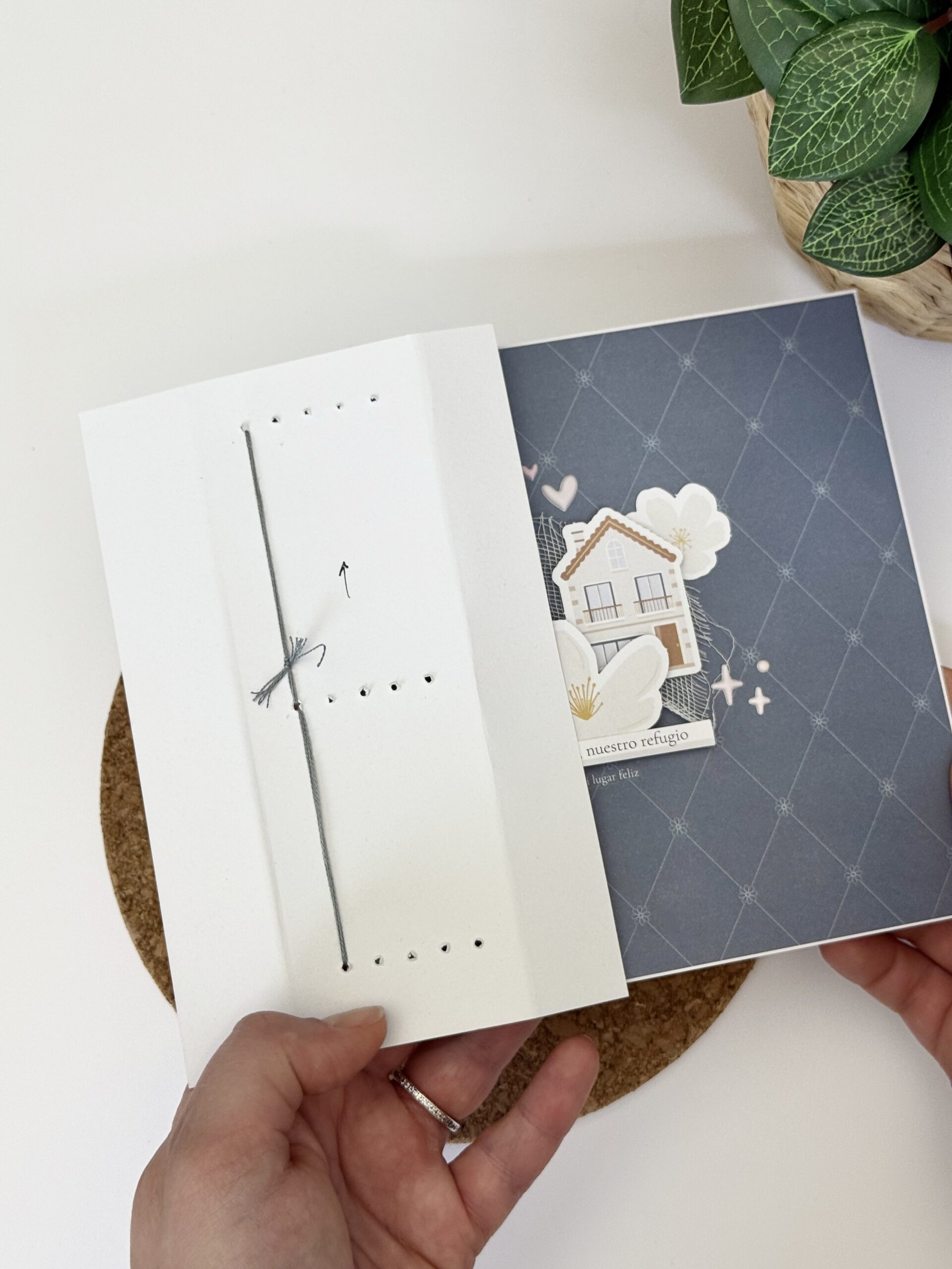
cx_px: 476
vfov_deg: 39.7
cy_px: 634
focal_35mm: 48
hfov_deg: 30.3
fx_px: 1760
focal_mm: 6.76
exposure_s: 1/50
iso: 64
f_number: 1.78
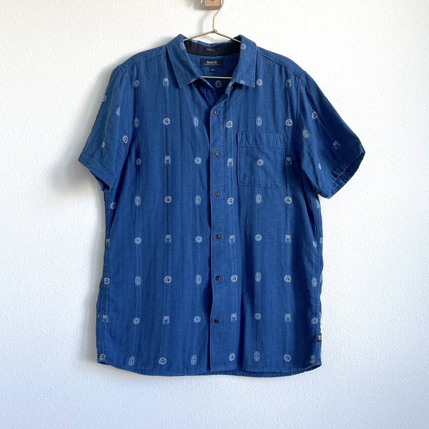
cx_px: 217
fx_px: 505
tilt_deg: +3.5
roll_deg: +0.8
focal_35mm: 36
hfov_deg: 46.0
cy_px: 203
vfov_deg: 46.0
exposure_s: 1/121
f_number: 1.6
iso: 64
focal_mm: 5.1
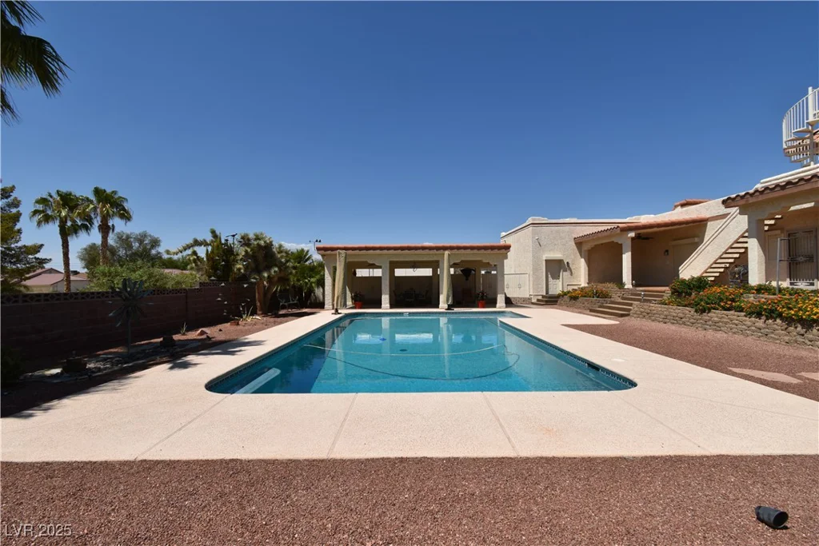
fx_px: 341
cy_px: 273
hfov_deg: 100.4
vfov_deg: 77.3
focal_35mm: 15
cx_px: 410
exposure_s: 1/500
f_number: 11
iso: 200
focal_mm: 10
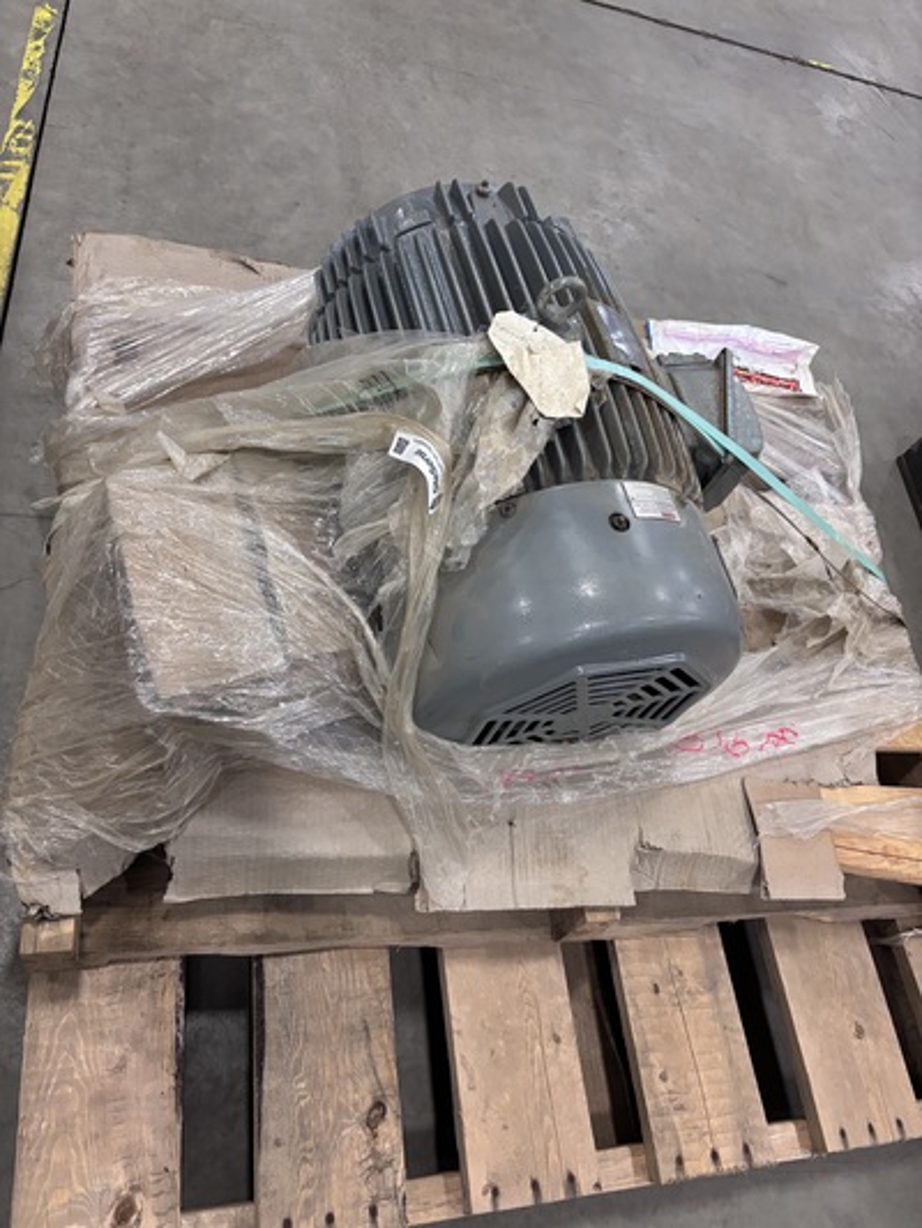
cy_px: 614
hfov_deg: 53.1
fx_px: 923
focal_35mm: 26
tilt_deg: -55.0
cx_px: 461
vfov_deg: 67.3
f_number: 1.6
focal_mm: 5.96
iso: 320
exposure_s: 1/60
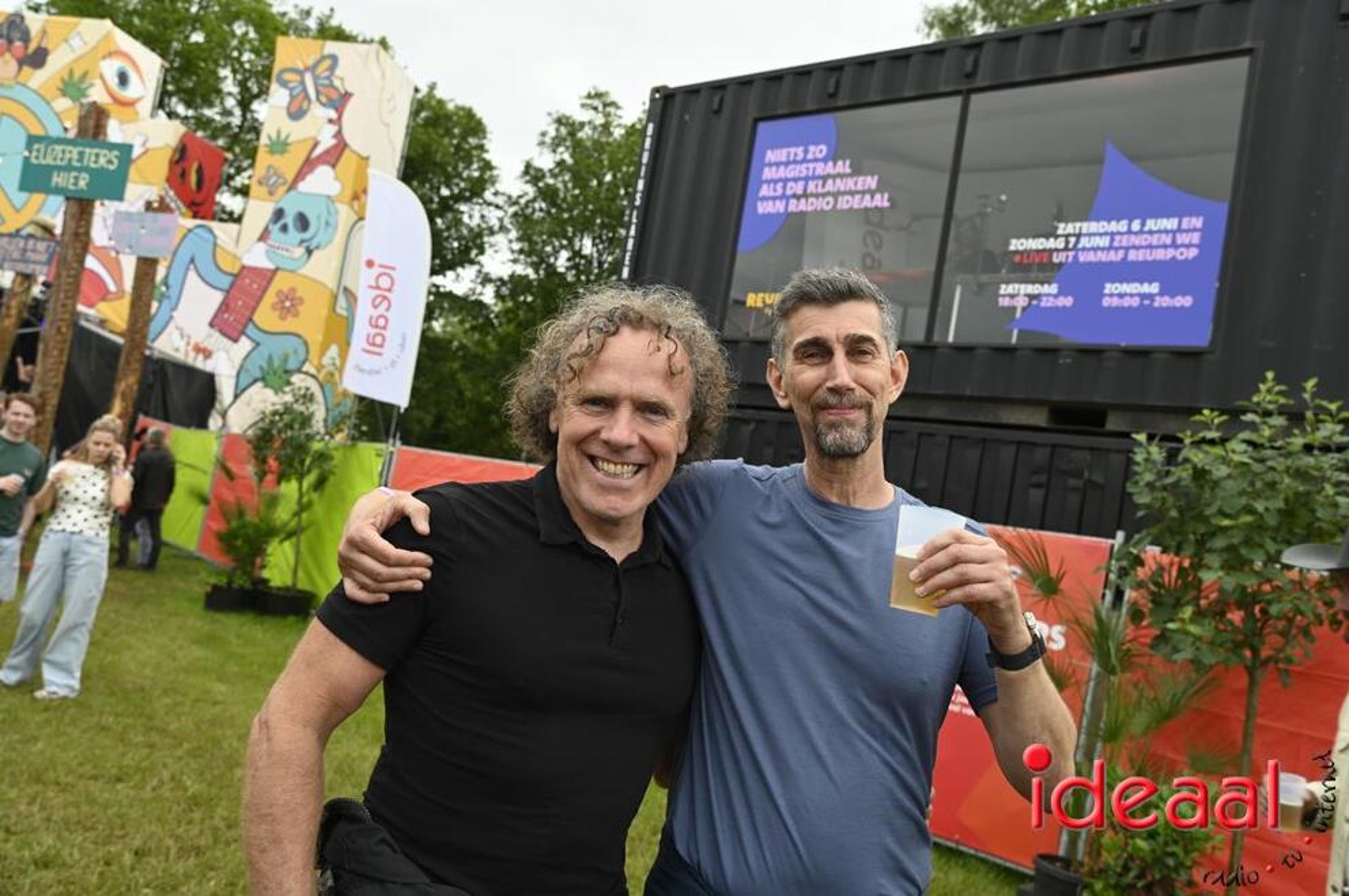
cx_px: 674
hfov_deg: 55.8
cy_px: 448
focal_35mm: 34
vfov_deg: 38.8
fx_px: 1273
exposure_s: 1/125
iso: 125
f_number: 5.6
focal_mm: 34
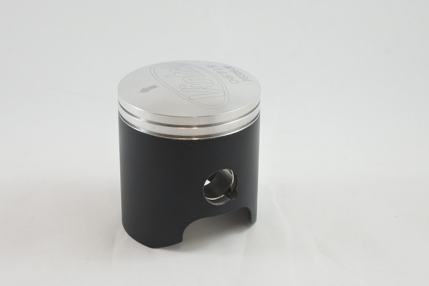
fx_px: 644
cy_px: 150
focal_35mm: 54
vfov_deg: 25.1
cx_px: 189
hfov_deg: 36.8
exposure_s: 1/160
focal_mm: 18
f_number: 4.5
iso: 400
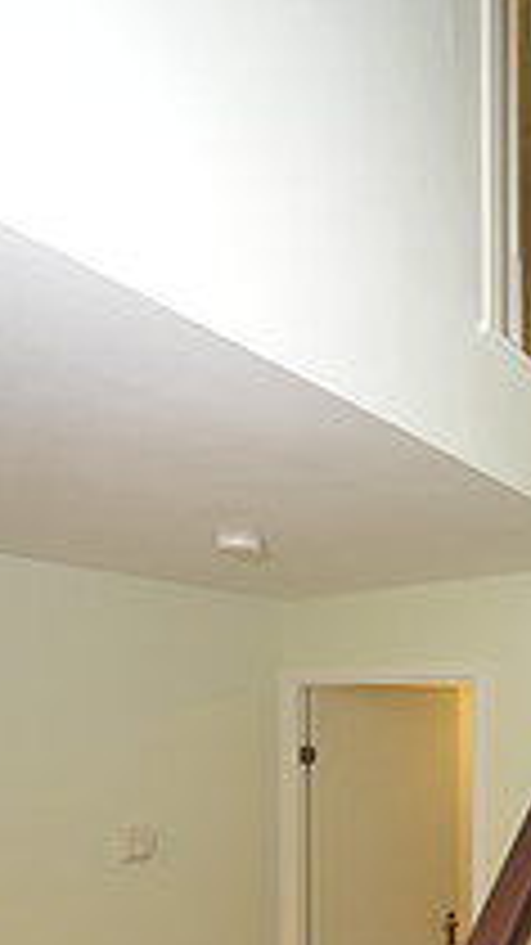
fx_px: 676
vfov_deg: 65.2
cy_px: 720
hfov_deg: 40.4
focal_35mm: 27
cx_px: 454
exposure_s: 1/30
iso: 720
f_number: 5.6
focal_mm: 12
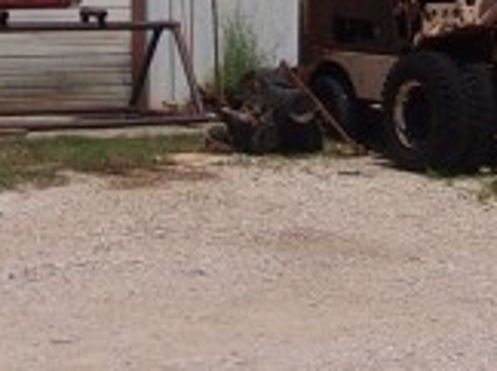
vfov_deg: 8.5
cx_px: 402
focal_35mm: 171
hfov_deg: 11.5
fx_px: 2452
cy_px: -166
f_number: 10.4
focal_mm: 4.9
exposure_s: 1/300
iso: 80
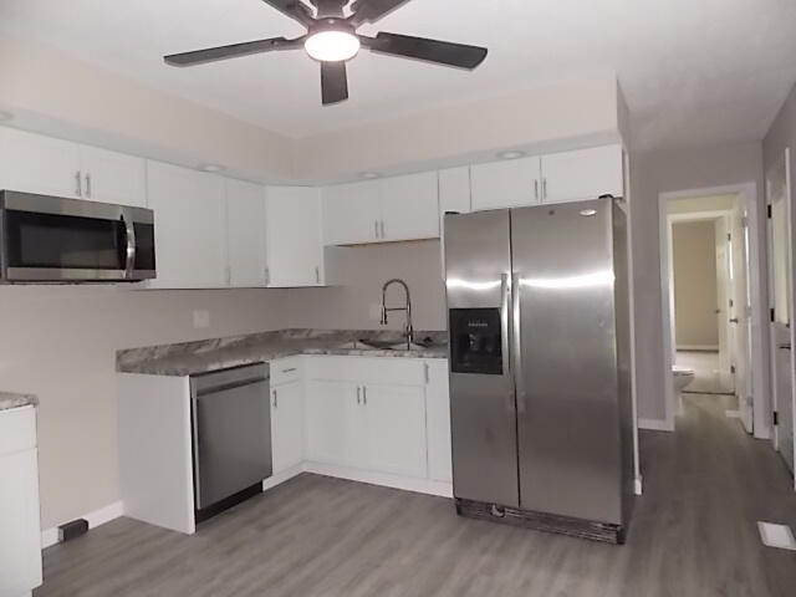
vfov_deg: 58.9
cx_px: 398
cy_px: 298
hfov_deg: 73.9
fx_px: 529
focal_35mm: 23
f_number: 3.1
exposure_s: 1/30
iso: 200
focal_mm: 4
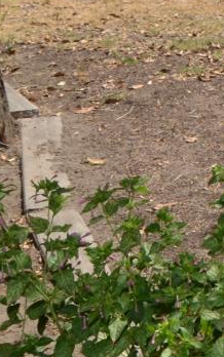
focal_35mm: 79
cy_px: -6
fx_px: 770
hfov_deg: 12.8
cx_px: 531
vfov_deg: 24.8
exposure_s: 1/200
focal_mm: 12
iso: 100
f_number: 7.1
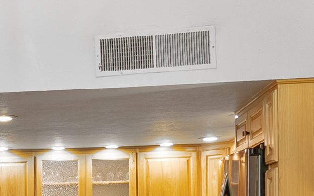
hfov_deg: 17.2
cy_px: 241
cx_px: -201
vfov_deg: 12.2
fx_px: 898
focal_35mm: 105
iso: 500
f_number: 8
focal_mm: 16
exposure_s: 1/4
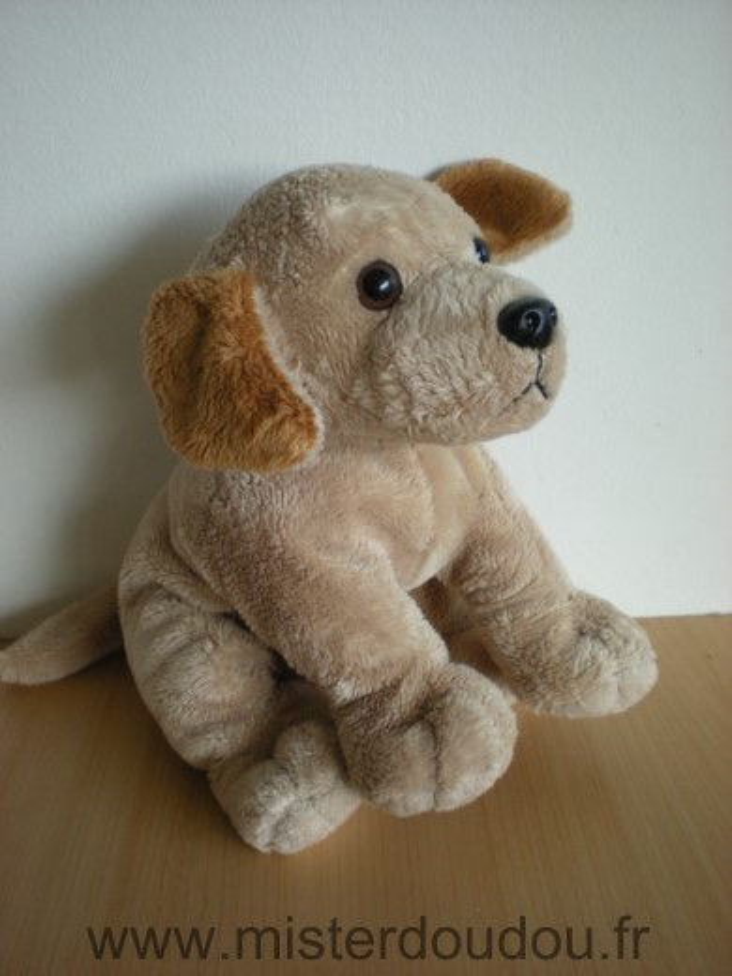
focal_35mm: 38
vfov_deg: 49.0
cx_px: 366
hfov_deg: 37.7
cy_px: 488
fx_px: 1071
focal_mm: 6.3
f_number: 3.1
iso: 156
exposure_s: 1/58
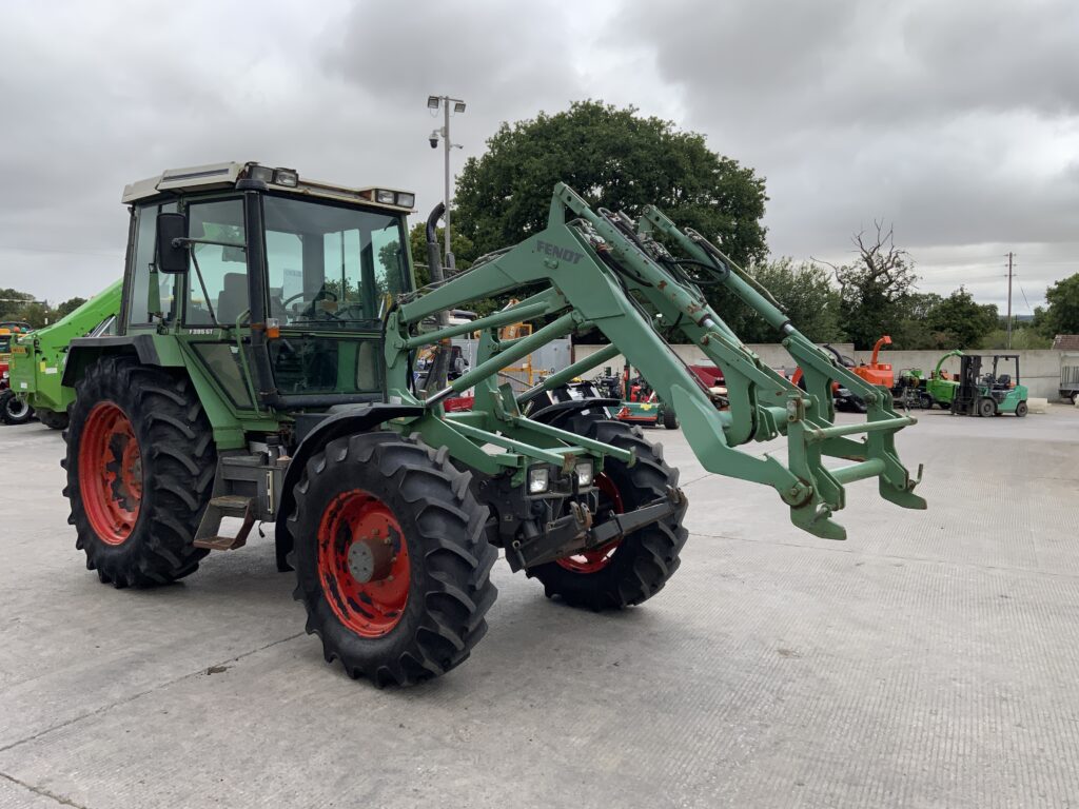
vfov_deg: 48.2
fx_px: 904
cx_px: 540
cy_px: 404
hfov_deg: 61.7
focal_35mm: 29
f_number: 1.8
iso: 16
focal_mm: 3
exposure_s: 1/869
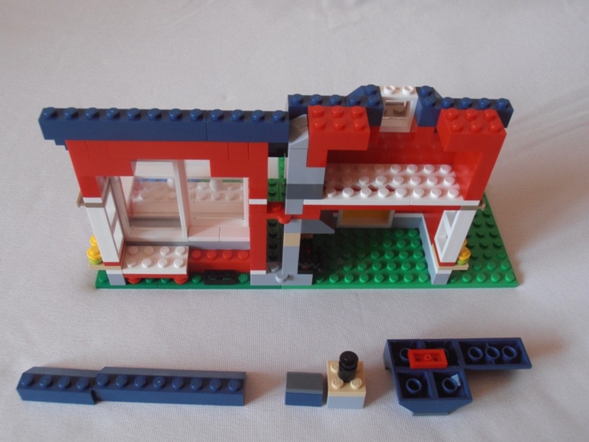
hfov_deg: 50.1
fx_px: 630
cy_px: 221
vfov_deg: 38.7
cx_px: 294
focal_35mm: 37
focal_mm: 6.61
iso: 125
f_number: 3.9
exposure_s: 1/30
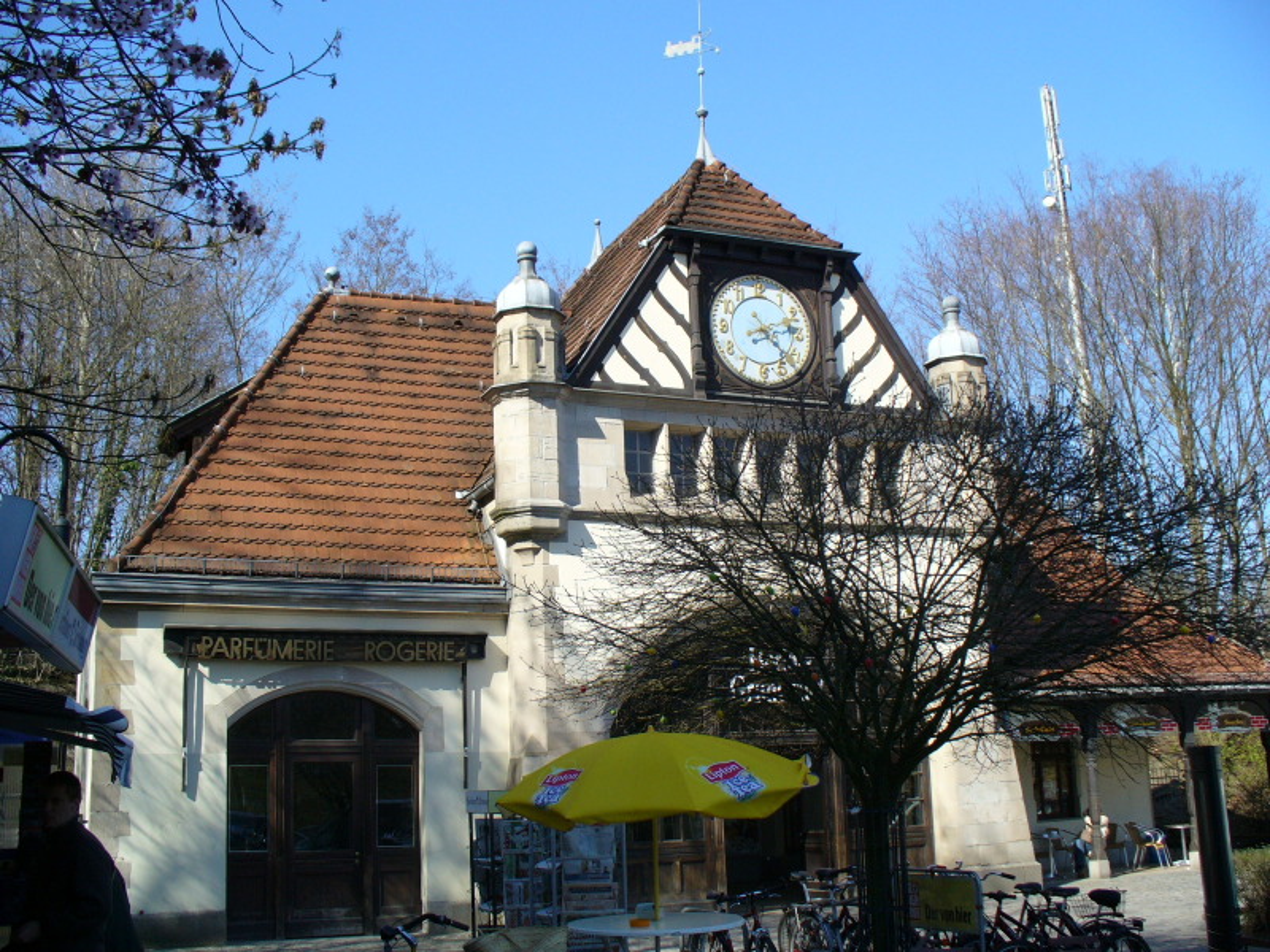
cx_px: 635
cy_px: 476
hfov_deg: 50.1
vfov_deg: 38.7
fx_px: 1357
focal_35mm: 37
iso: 80
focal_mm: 6.1
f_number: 5.6
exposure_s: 1/200
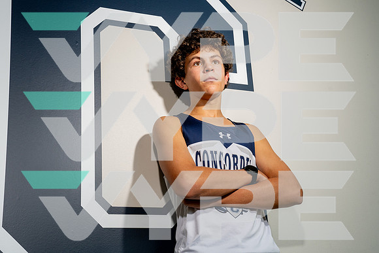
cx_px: 184
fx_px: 576
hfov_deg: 36.4
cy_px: 123
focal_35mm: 55
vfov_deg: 24.8
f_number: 8
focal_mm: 51
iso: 400
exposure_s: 1/250
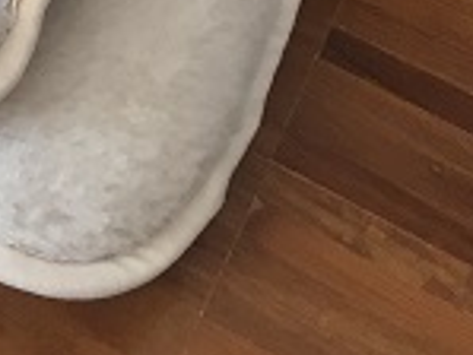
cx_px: -483
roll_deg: +1.3
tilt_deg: -44.1
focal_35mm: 156
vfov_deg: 8.5
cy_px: -571
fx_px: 2133
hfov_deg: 11.4
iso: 32
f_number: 2.2
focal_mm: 4.15
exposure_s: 1/33
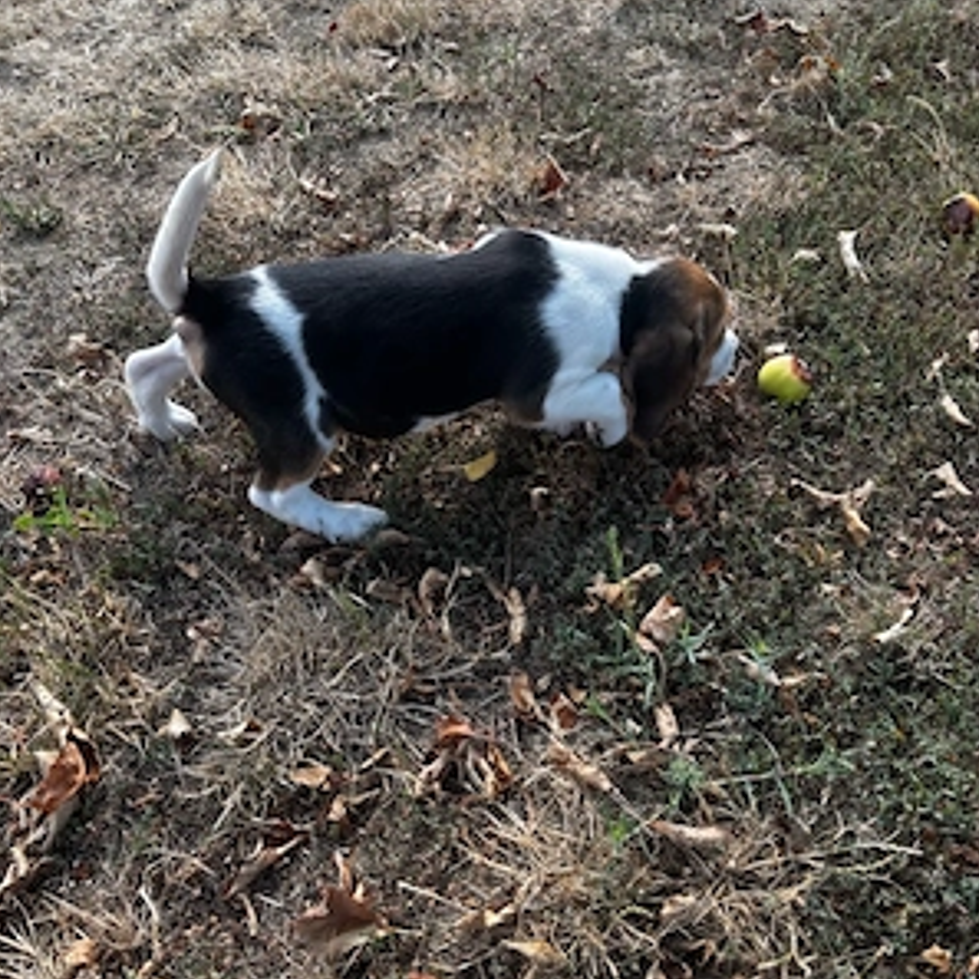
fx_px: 992
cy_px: 537
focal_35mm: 31
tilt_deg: -50.5
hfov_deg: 52.5
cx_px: 488
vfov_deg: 52.4
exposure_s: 1/264
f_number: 1.6
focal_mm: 5.96
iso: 40
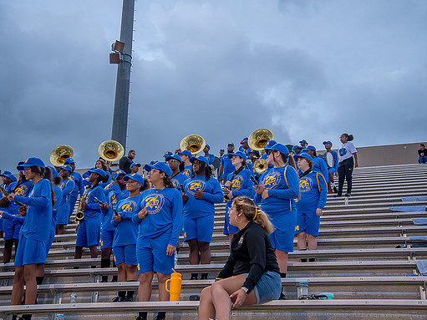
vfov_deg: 30.3
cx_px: 222
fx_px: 592
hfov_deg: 39.7
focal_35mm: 48
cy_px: 160
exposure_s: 1/250
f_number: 4
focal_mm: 44
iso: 1250
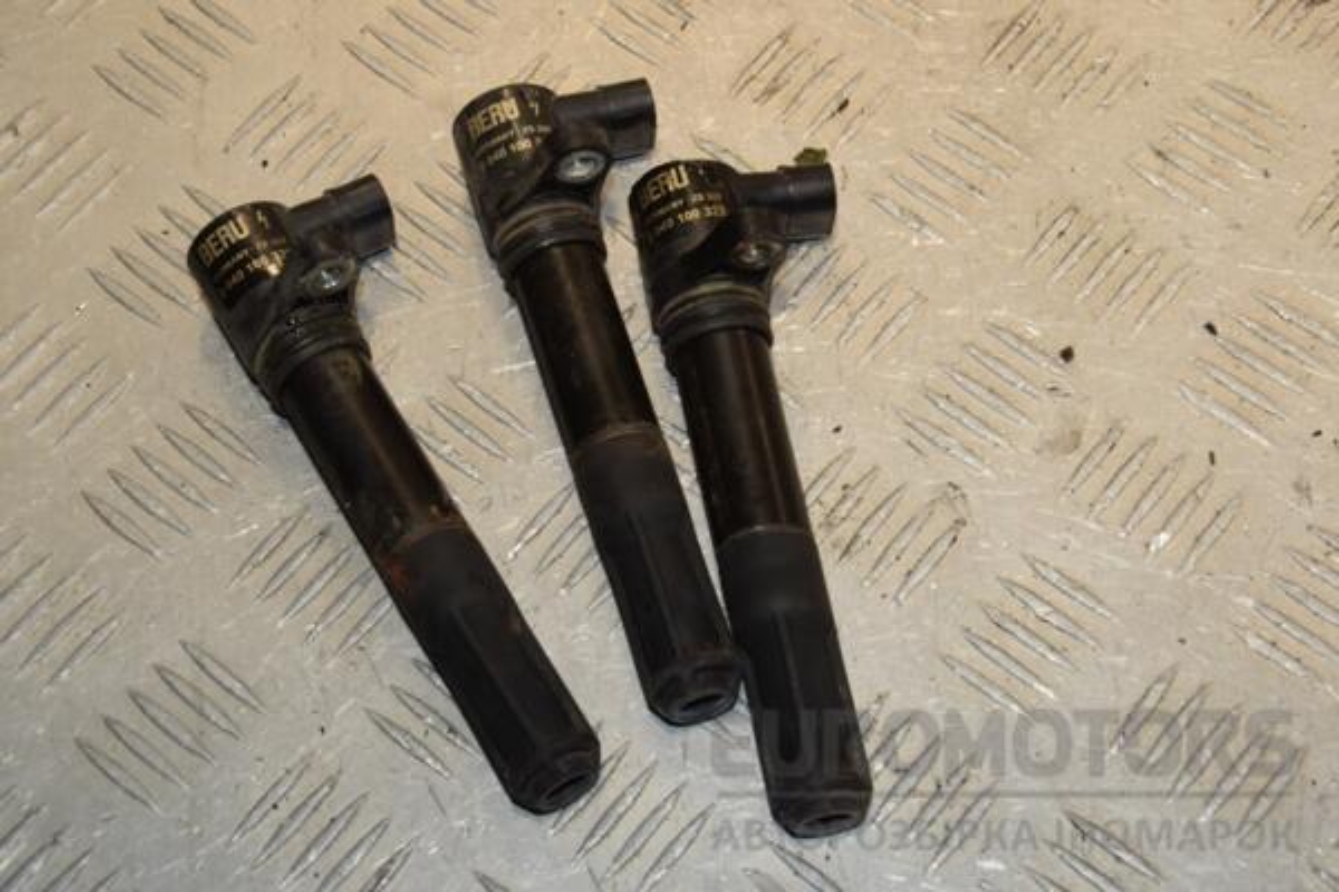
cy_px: 446
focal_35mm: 68
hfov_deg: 29.9
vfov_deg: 20.2
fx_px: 2510
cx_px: 670
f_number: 9
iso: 800
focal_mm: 45
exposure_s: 1/200
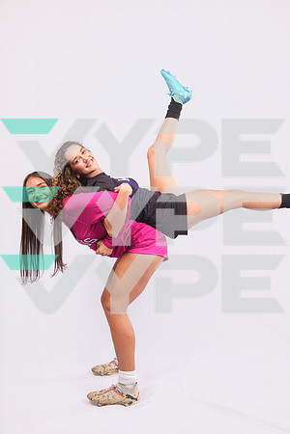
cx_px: 145
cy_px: 217
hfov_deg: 43.6
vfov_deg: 61.9
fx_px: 362
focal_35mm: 30
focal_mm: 30
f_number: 7.1
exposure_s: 1/200
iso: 160
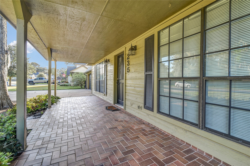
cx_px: 125
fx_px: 104
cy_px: 83
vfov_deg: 77.3
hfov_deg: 100.4
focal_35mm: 15
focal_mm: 10
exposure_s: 1/30
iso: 100
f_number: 7.1
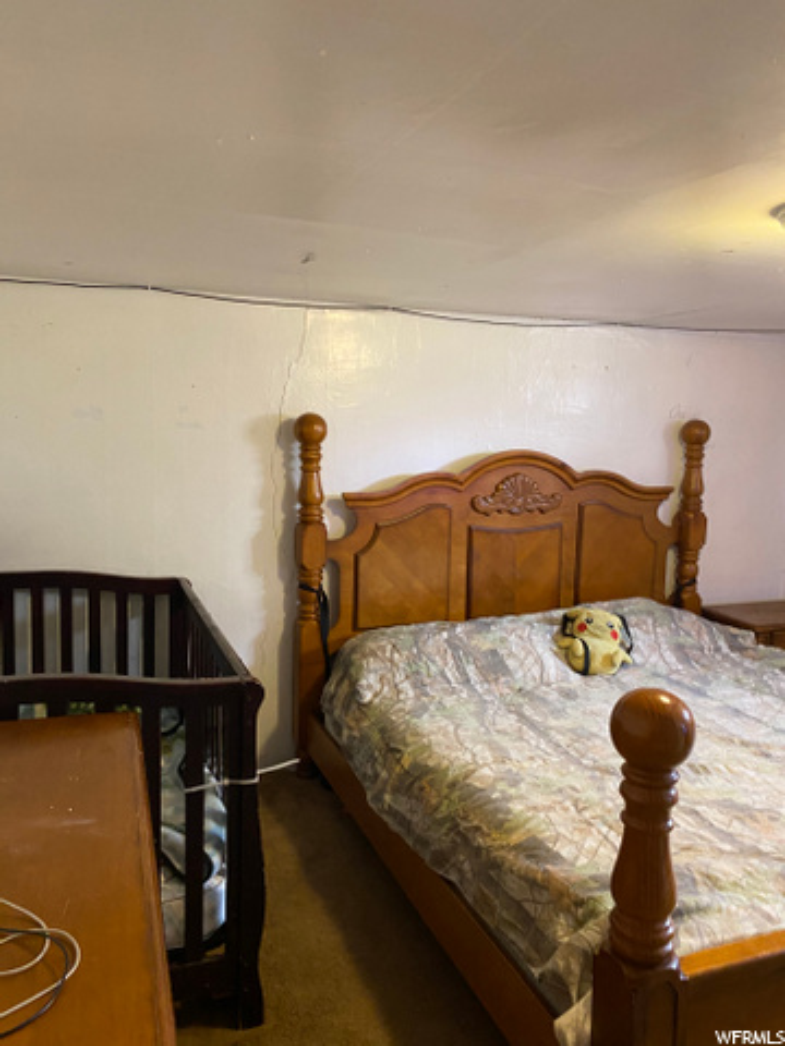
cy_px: 523
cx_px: 392
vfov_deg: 67.3
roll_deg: -1.4
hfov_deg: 53.1
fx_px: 786
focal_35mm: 26
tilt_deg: -3.4
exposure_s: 1/60
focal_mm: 4.25
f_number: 1.8
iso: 400
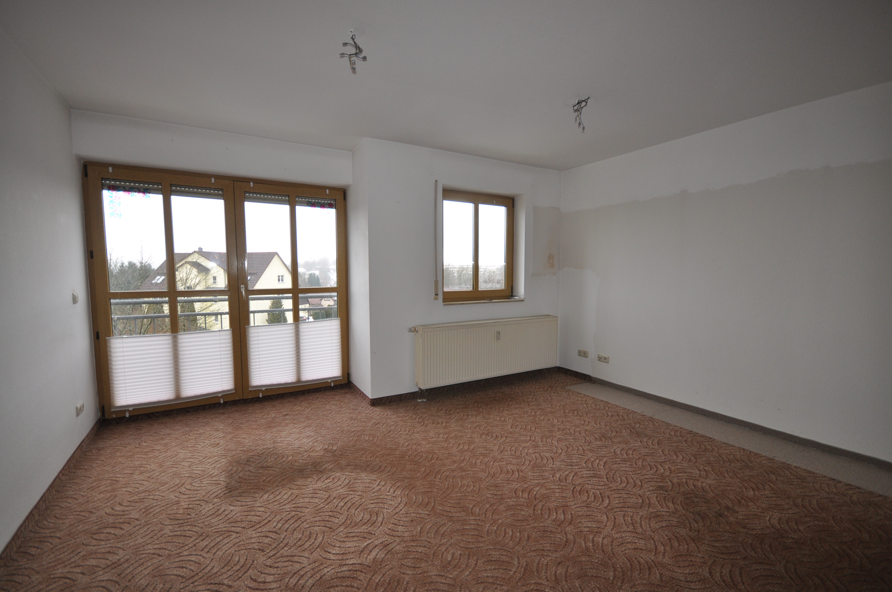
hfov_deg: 100.5
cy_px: 296
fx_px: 371
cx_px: 446
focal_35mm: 15
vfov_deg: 77.2
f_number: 4.5
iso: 400
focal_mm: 10
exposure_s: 1/80
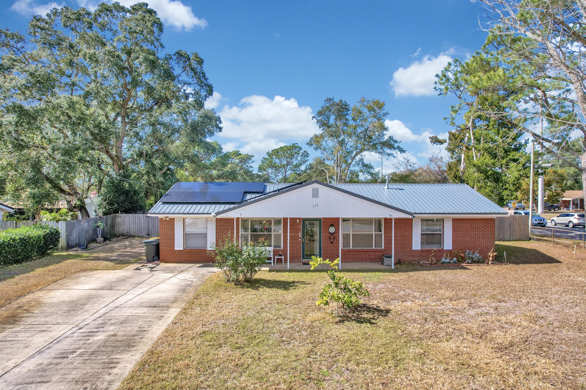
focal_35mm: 22
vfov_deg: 57.2
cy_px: 195
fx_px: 358
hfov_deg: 78.6
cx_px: 293
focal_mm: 8.38
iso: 100
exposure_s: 1/1250
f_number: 2.8
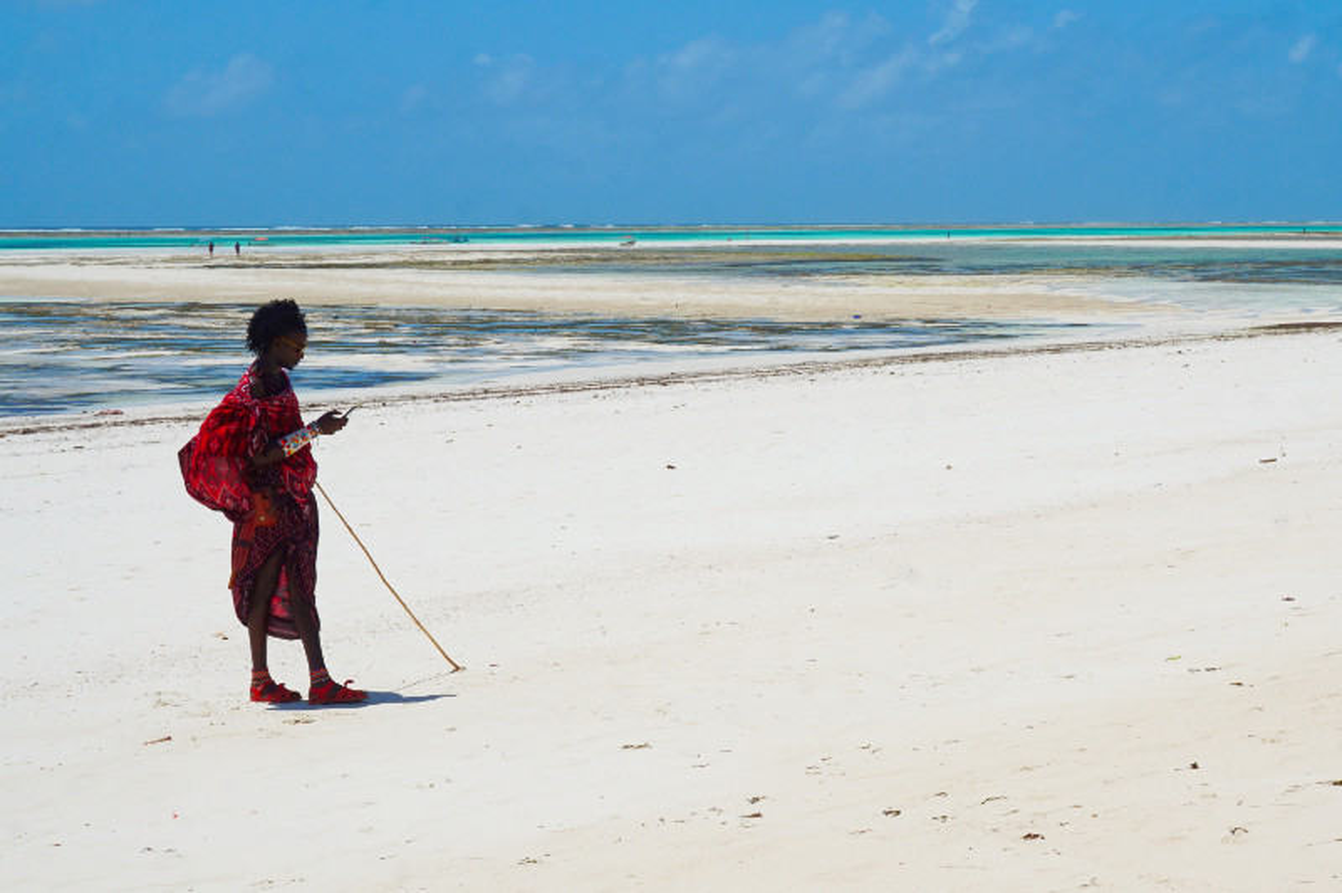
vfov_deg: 22.0
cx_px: 671
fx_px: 2291
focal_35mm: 62
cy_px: 446
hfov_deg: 32.7
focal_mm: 41
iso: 100
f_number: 14
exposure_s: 1/320
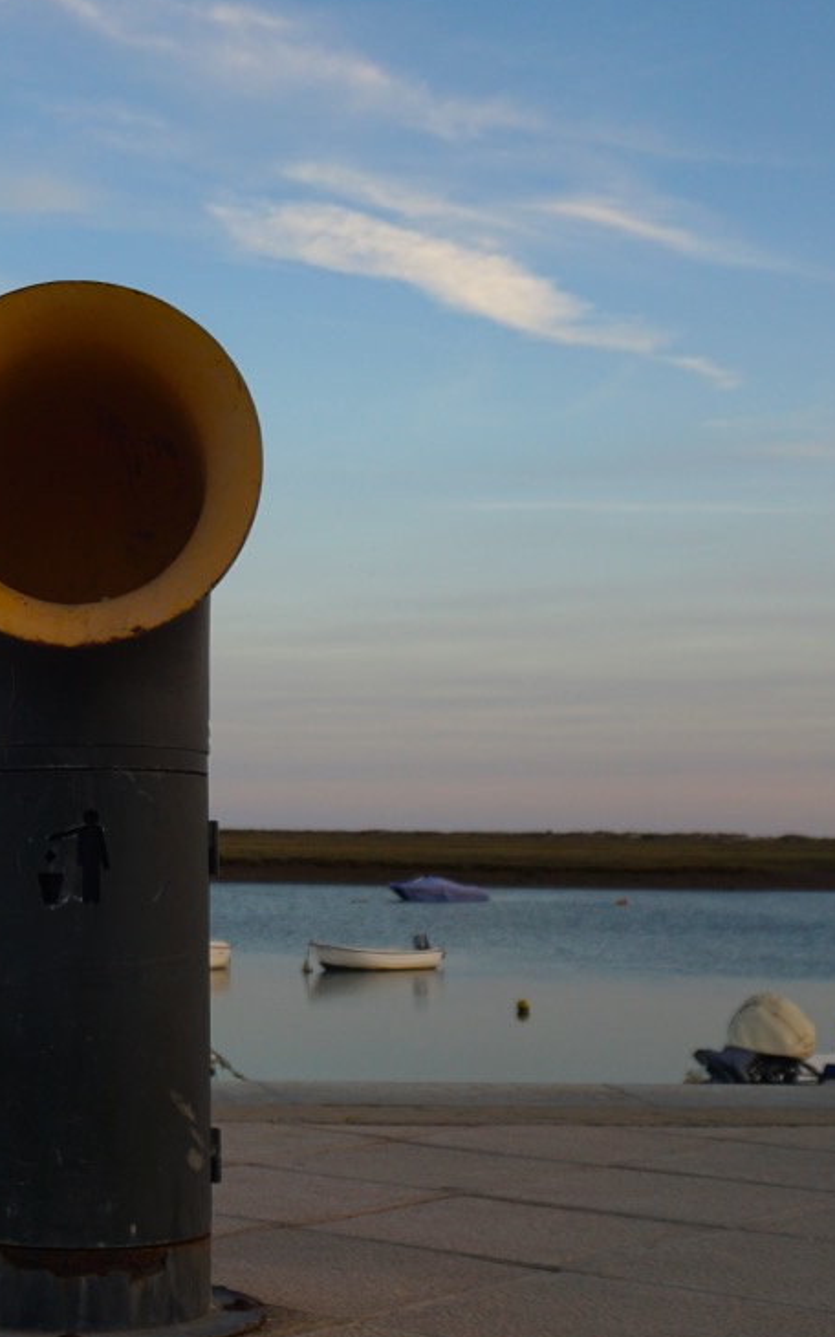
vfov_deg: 35.2
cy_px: 661
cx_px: 82
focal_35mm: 58
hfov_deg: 21.9
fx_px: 2107
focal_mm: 23
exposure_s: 1/250
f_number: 4
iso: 160
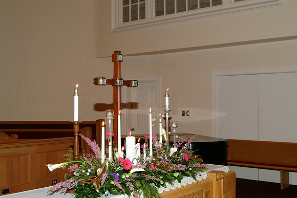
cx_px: 148
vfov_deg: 31.9
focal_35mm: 42
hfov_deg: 46.4
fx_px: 347
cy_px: 99
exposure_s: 1/60
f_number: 5.6
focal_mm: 28
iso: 400
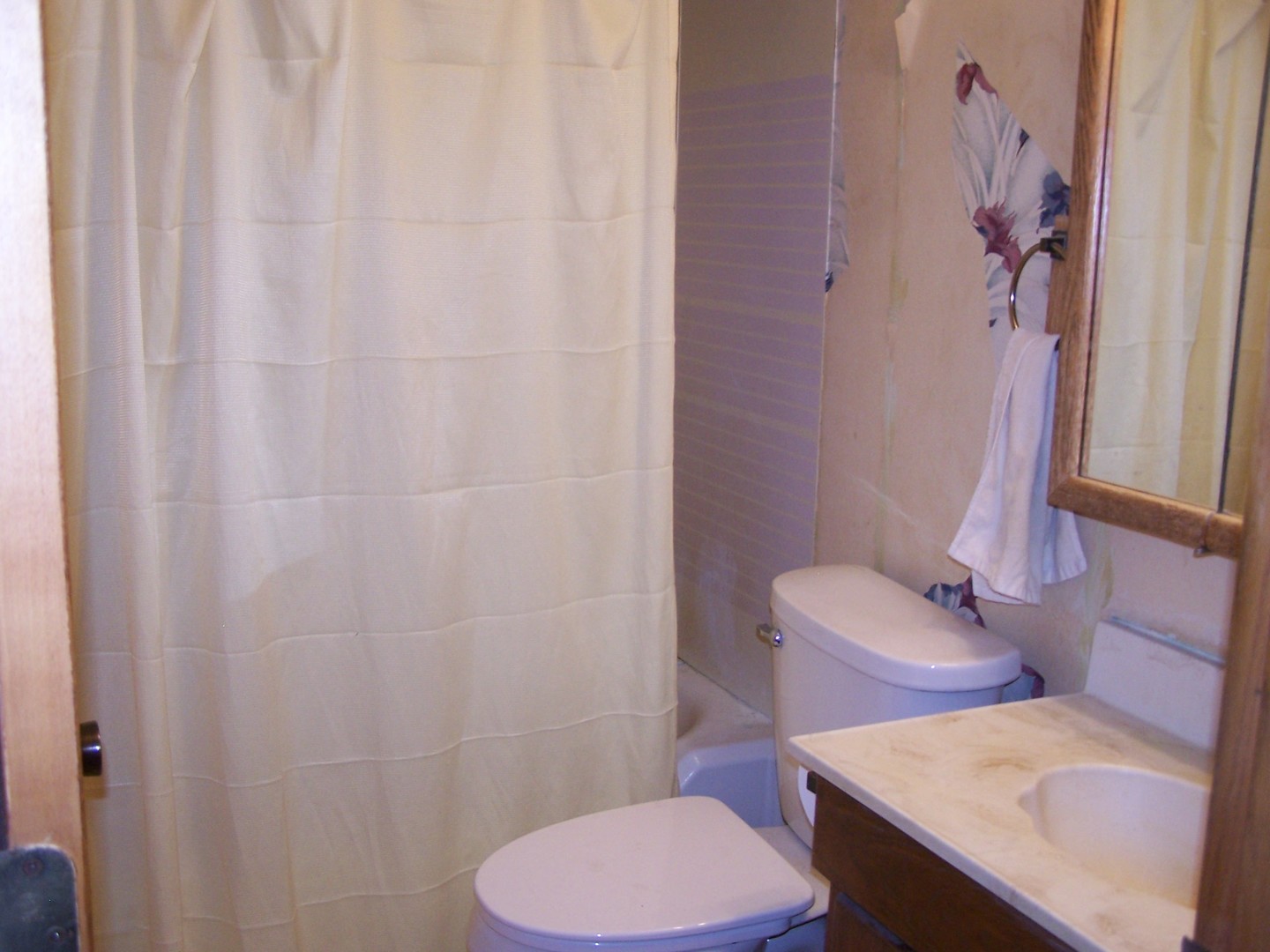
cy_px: 476
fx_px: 1394
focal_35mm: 38
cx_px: 635
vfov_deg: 37.7
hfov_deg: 49.0
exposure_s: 1/60
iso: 140
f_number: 2.8
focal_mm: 6.3
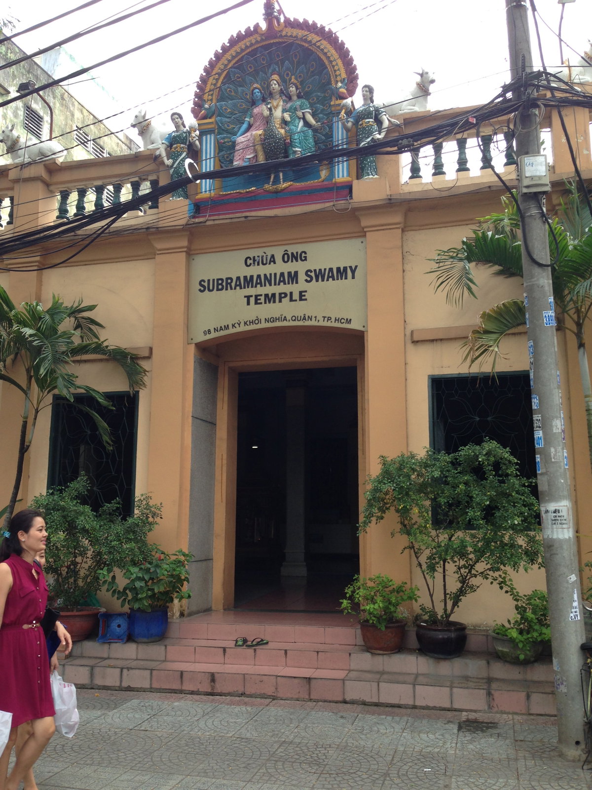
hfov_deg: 42.9
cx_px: 296
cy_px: 395
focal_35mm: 33
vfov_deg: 55.4
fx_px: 752
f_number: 2.4
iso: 50
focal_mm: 4.12
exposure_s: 1/215
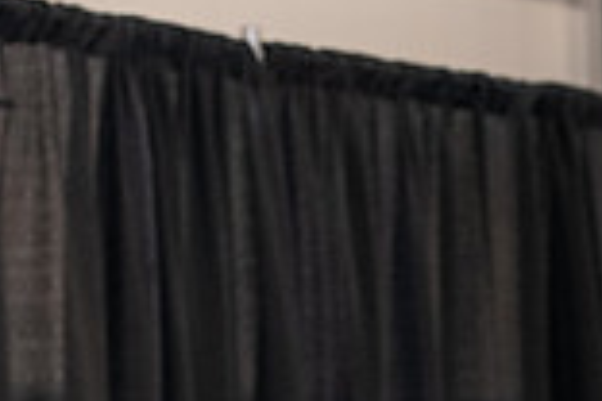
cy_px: 542
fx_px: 4364
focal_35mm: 261
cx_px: 1054
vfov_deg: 5.2
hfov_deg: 7.7
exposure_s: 1/200
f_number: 5
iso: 2500
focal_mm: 70
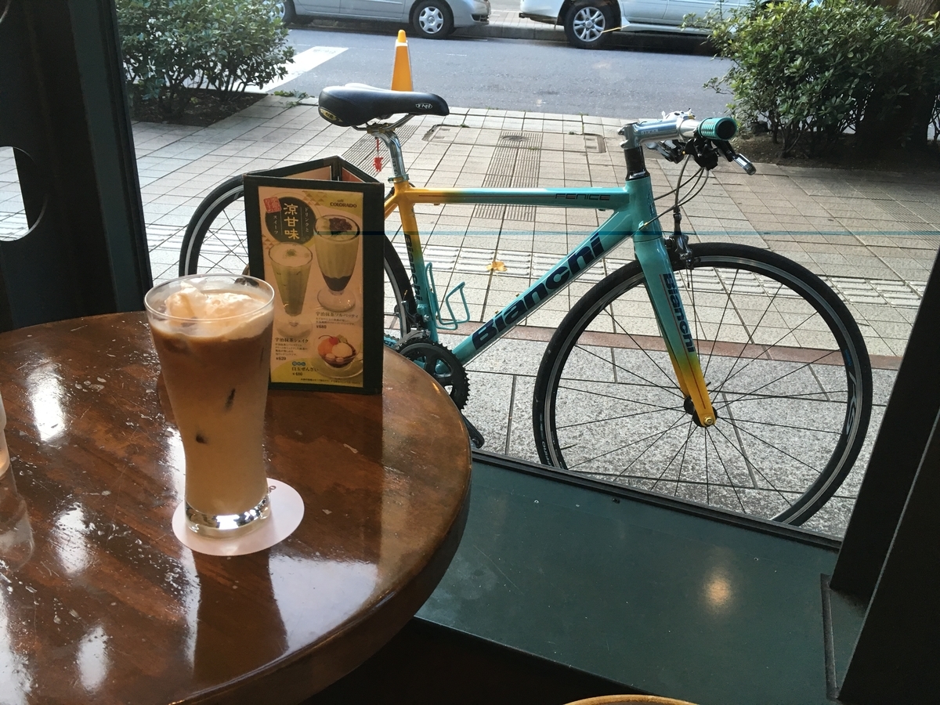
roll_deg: -3.2
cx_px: 470
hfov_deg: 61.7
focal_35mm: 29
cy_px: 352
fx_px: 787
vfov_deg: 48.2
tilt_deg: -26.9
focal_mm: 4.15
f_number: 2.2
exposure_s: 1/30
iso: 40
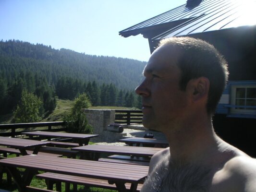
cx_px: 128
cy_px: 96
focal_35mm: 38
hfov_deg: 49.0
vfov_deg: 37.7
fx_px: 281
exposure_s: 1/180
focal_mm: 6
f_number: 6.7
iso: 50
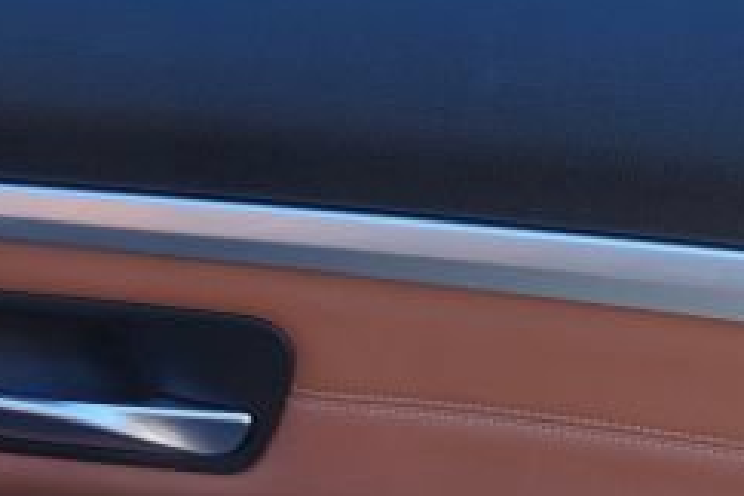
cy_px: 687
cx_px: 615
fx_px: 2087
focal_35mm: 101
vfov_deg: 13.0
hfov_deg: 20.0
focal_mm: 16
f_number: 5.6
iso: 100
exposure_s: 1/80
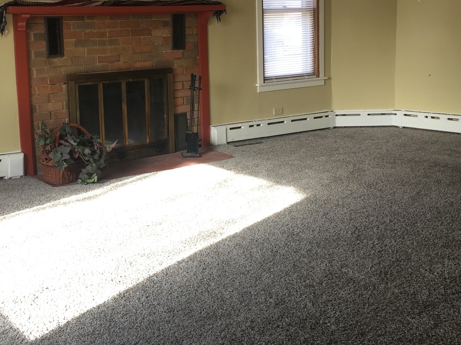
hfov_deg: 40.1
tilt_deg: -6.9
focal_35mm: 47
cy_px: 118
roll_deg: +1.9
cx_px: 164
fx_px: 626
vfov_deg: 30.6
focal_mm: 4.15
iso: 32
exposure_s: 1/60
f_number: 2.2
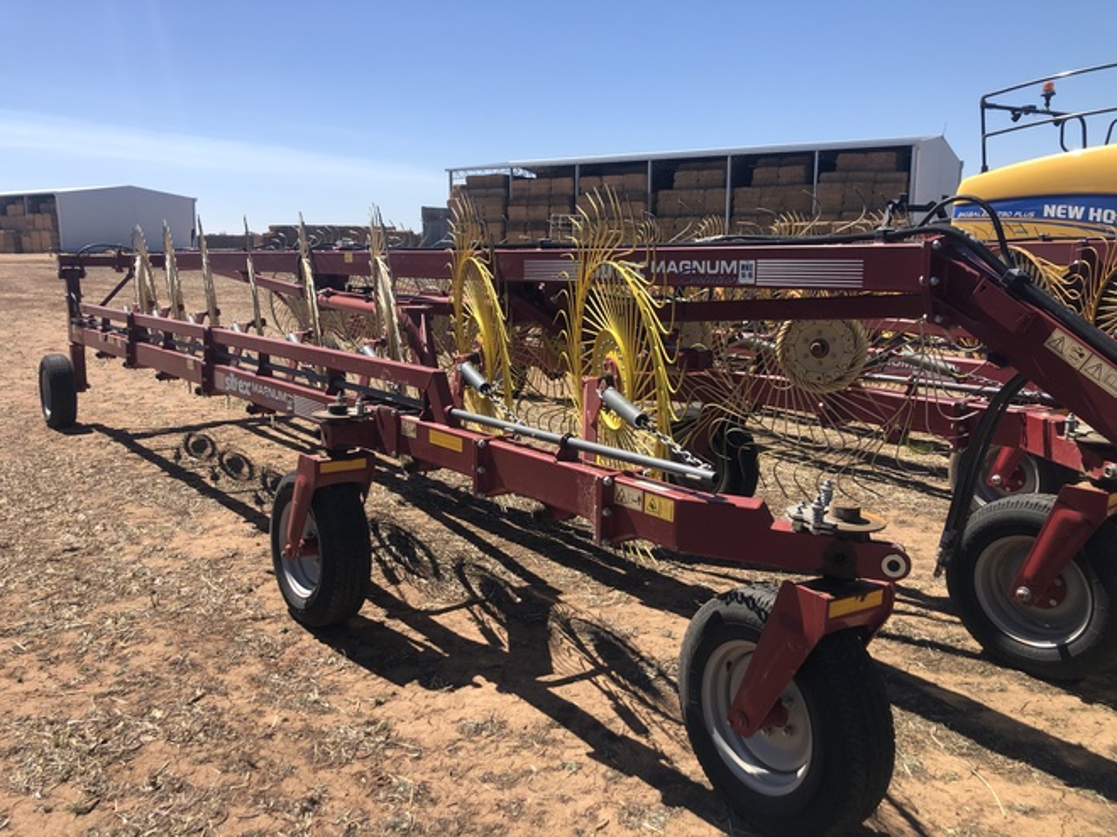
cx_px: 558
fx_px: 904
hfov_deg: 63.4
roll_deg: +0.3
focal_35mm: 28
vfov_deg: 49.7
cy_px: 418
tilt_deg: -7.1
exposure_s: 1/1779
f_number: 1.8
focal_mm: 3.99
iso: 20
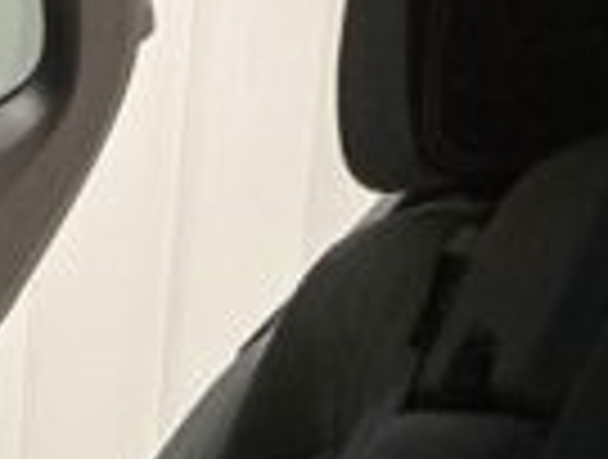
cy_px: 1138
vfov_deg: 7.9
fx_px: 3064
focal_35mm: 174
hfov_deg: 9.2
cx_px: -1180
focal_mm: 5.4
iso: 640
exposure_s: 1/100
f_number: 1.8
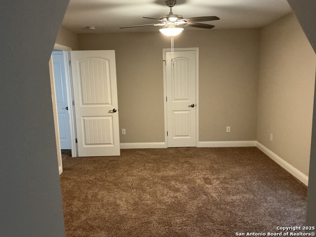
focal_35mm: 29
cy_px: 118
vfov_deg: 48.2
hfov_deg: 61.7
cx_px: 158
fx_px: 265
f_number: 1.8
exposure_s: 1/40
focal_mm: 3
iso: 250
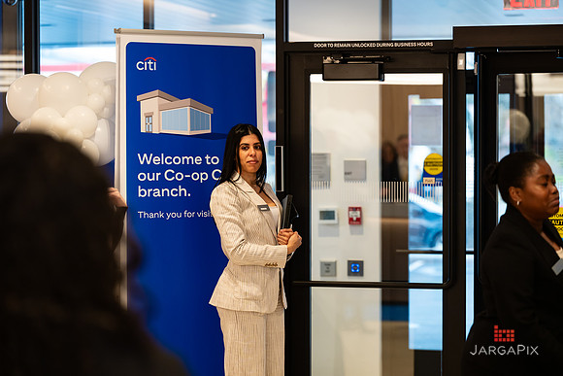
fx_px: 1727
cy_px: 188
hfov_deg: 18.5
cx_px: 282
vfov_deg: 12.4
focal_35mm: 110
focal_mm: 110
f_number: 3.2
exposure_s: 1/160
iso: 640
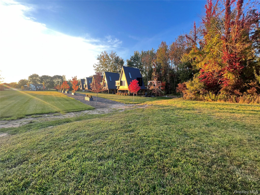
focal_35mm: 13
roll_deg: -1.2
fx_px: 98
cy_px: 98
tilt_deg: -5.4
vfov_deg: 89.9
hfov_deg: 106.2
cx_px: 130
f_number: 1.8
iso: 50
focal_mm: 1.57
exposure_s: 1/99
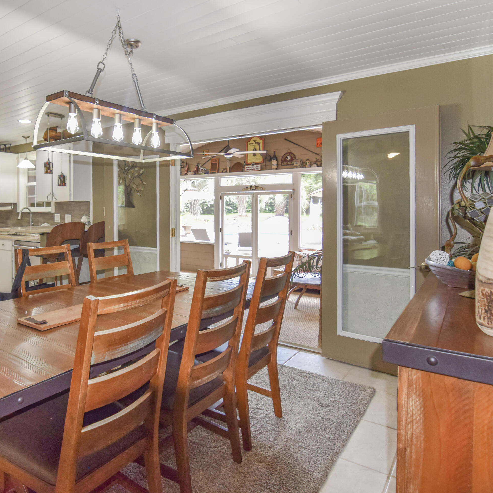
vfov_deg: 70.5
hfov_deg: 68.8
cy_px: 246
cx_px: 171
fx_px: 349
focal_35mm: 22
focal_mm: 11
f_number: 4.5
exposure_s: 1/100
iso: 800
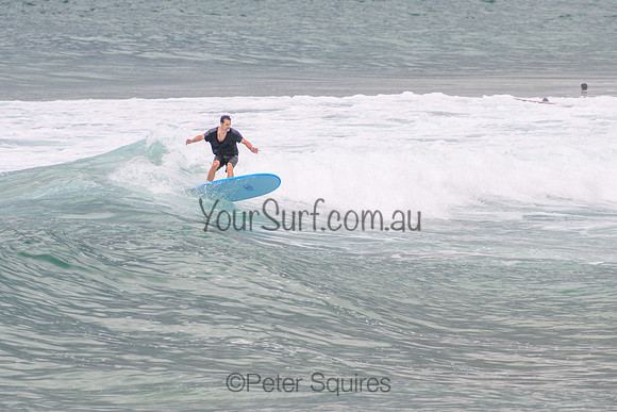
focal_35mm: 550
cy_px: 191
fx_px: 9434
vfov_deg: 2.5
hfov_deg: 3.7
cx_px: 299
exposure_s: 1/2000
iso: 160
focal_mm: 400
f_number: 5.6
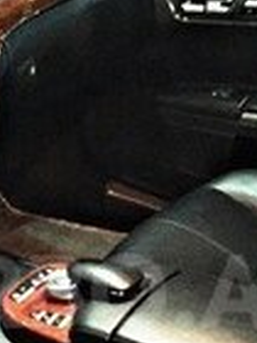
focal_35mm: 103
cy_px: 292
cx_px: 81
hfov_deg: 14.3
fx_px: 1020
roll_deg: -5.0
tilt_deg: -34.6
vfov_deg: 18.8
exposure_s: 1/17
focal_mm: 4.15
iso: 1250
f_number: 2.2
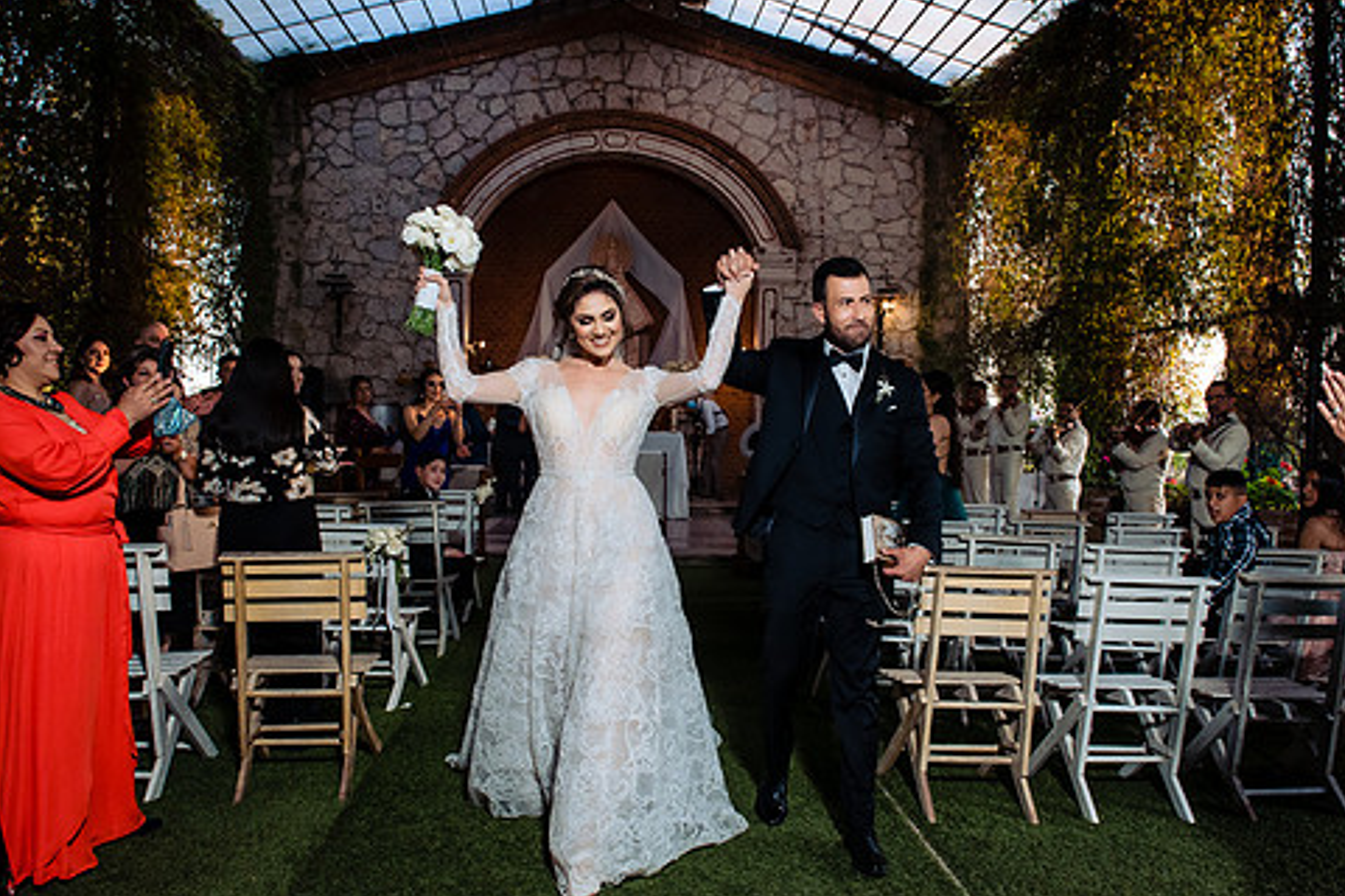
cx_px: 667
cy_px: 438
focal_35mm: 29
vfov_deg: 45.0
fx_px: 1083
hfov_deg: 63.7
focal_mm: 24
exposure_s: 1/160
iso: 1600
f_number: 5.6
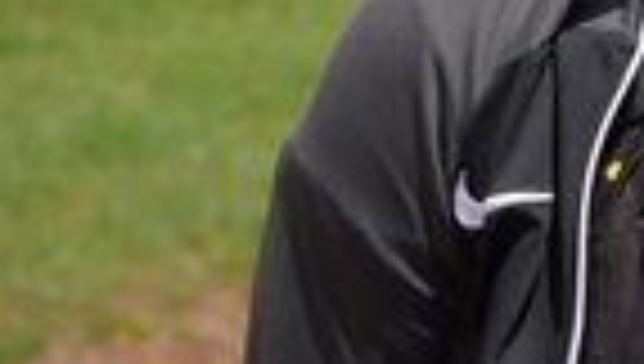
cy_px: -195
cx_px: 824
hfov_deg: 13.1
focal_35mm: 158
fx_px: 2703
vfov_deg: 7.6
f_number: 4.5
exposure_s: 1/1000
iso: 100
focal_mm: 36
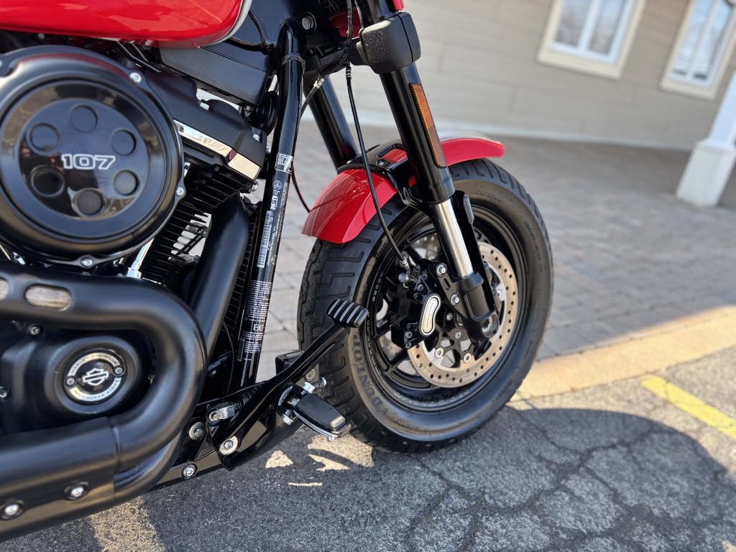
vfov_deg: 53.1
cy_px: 276
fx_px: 553
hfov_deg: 67.3
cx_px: 368
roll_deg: -11.3
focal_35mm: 26
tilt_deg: -21.6
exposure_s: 1/275
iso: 50
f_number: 1.6
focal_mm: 5.96
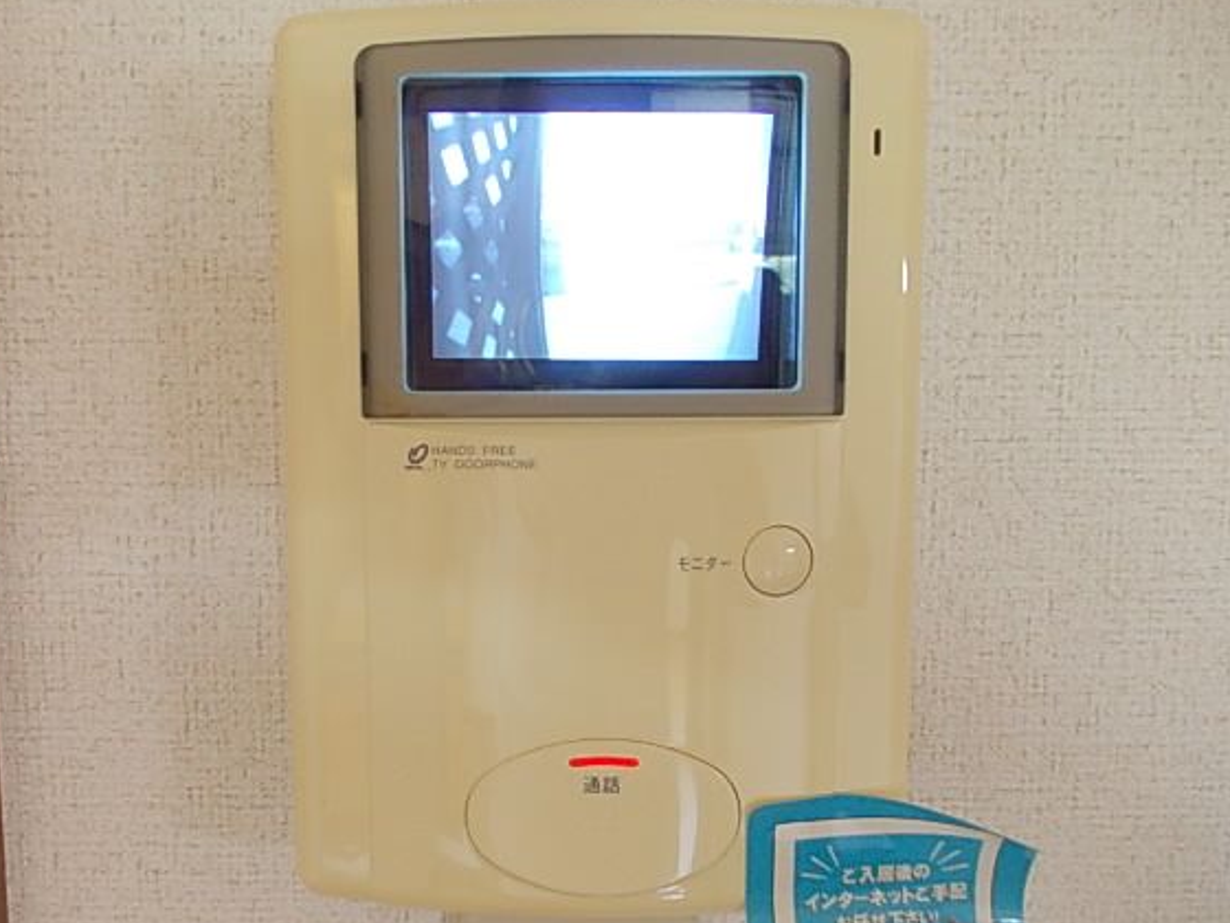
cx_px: 534
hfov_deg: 56.6
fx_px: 1137
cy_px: 466
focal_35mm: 32
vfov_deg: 44.2
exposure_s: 1/15
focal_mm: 4
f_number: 2.7
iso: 200
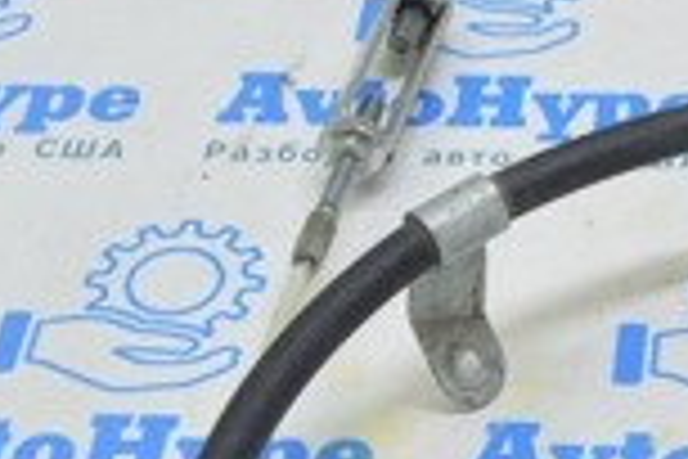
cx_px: 773
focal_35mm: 138
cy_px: 457
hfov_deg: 14.5
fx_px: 2637
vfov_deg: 9.9
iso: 400
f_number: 5.6
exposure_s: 1/20
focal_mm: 22
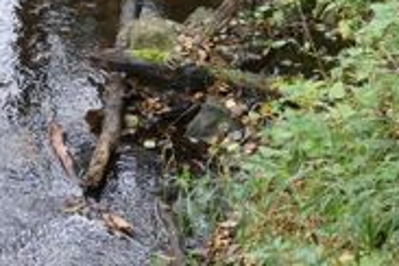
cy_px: 22
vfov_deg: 8.5
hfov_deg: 12.6
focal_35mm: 161
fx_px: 1784
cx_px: -15
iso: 400
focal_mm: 17.83
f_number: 3.3
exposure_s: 1/80
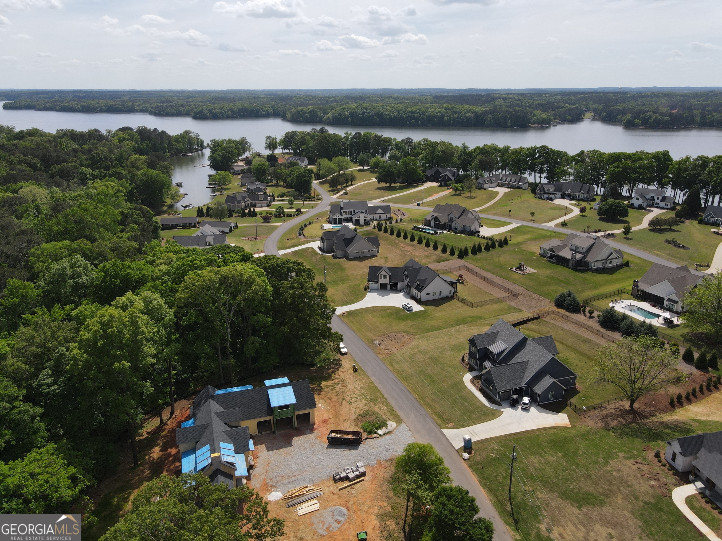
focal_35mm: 24
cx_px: 361
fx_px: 501
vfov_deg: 56.8
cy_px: 270
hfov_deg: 71.6
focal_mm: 4.5
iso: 110
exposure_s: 1/1000
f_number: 2.8
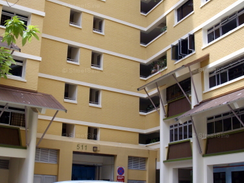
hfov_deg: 35.5
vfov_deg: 26.9
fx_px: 380
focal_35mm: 54
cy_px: 71
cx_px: 111
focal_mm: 6.2
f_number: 2.8
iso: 80
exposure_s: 1/320
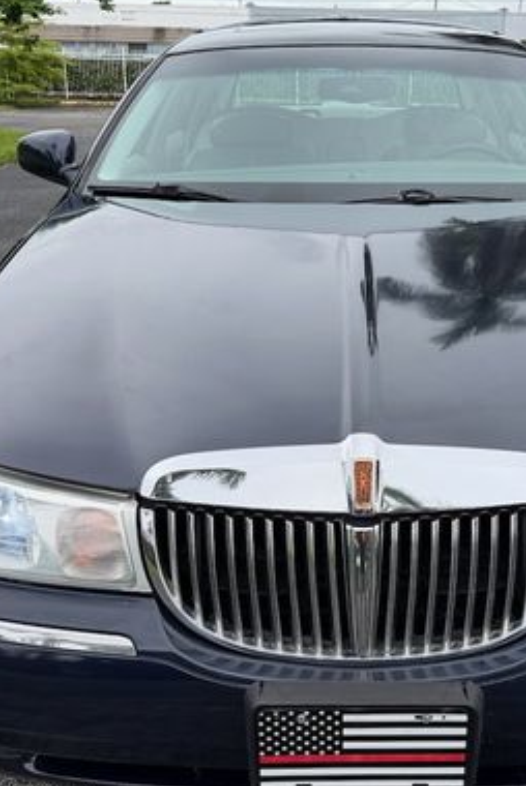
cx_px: 346
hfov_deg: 31.7
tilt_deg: -21.8
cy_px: 434
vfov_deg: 46.3
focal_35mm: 42
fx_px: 919
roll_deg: -1.2
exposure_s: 1/1689
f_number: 1.78
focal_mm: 6.76
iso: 80
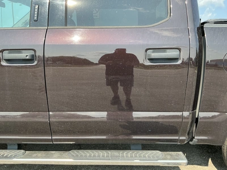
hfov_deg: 63.4
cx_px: 114
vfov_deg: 49.7
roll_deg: -1.8
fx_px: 184
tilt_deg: -11.5
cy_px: 85
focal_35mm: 28
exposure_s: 1/425
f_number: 1.8
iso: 25
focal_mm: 3
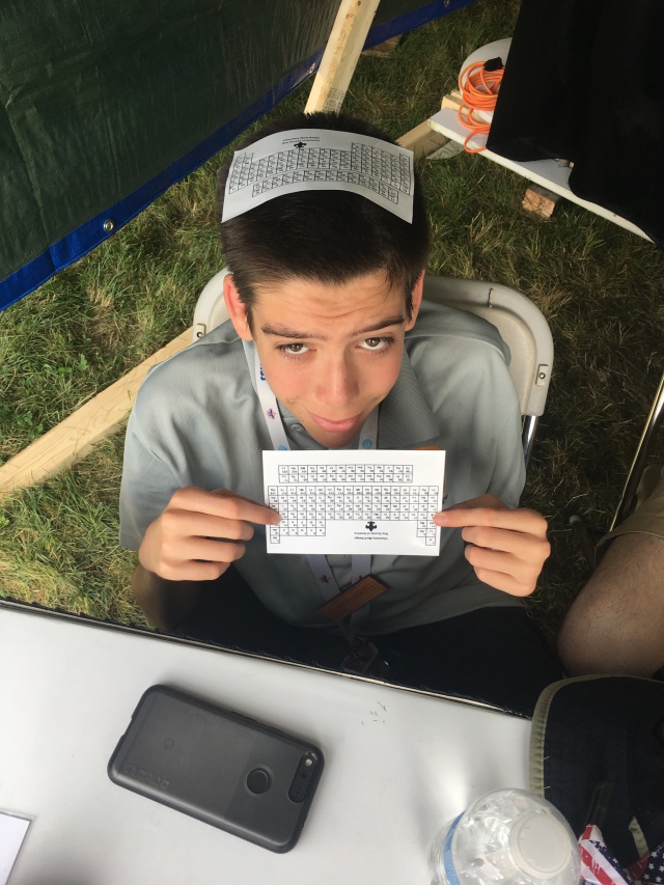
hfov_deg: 48.2
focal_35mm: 29
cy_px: 442
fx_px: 742
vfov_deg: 61.7
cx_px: 332
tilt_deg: -51.2
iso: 25
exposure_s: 1/153
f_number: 2.2
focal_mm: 4.15
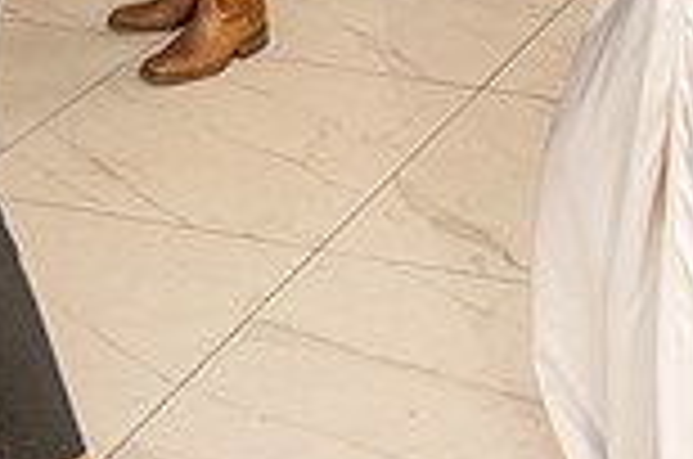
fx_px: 2267
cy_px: -253
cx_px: 825
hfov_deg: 16.7
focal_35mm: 118
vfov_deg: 11.1
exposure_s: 1/160
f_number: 2.8
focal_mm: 24
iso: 800
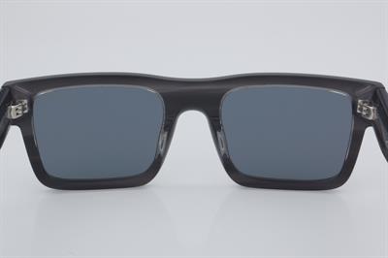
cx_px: 194
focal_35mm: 75
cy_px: 129
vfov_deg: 18.2
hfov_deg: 27.0
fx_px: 808
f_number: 32
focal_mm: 50
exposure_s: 1/4
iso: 100
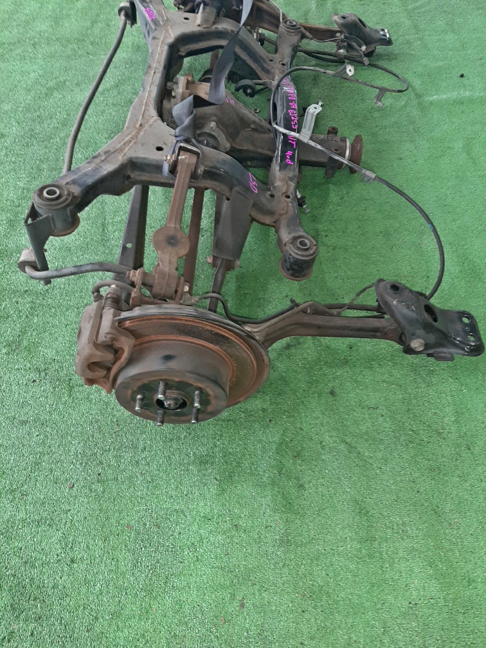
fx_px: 487
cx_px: 243
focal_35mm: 26
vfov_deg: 67.3
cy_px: 324
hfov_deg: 53.1
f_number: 1.7
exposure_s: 1/50
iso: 219
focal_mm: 3.93
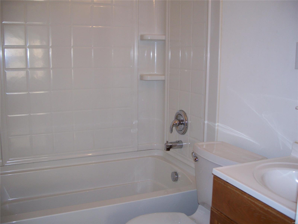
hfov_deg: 50.1
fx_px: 319
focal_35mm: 37
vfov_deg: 38.7
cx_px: 149
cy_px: 112
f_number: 2.8
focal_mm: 7.8
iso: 125
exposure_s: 1/60
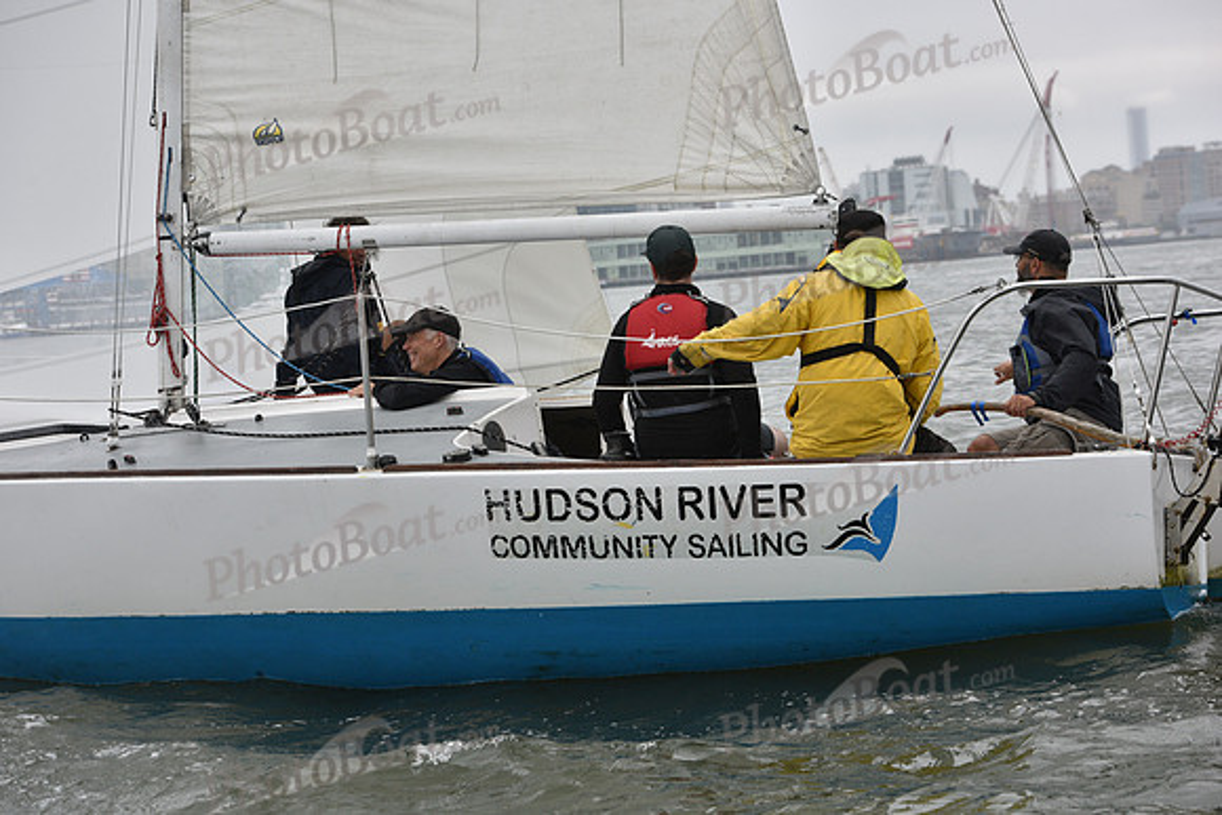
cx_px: 611
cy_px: 408
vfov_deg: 17.1
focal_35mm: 80
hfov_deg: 25.4
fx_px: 2716
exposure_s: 1/800
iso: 400
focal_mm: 80
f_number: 5.6
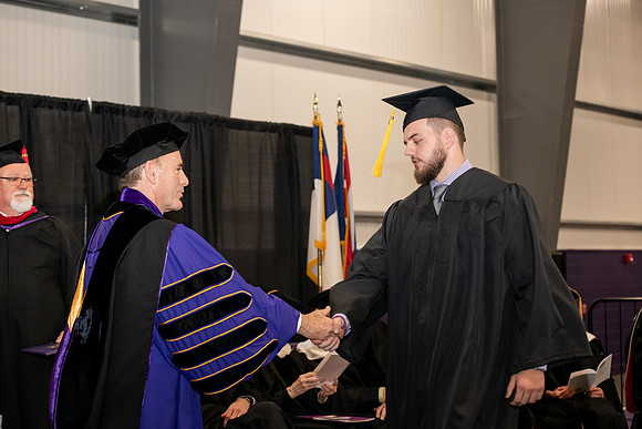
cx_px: 321
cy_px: 214
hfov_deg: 28.8
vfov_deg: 19.5
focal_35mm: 70
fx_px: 1249
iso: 2000
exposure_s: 1/200
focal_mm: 70
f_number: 5
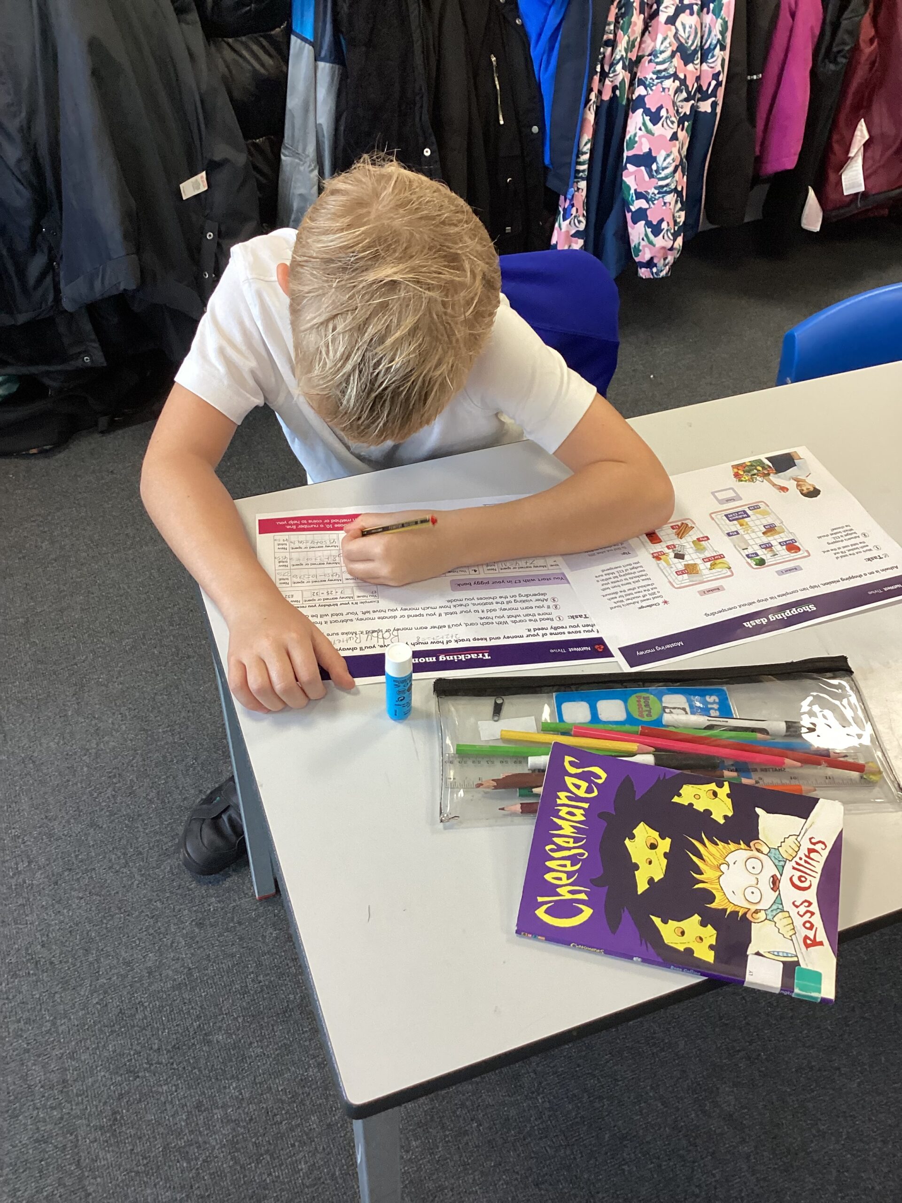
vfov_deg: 58.4
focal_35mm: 31
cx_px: 451
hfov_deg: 45.4
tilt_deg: -46.1
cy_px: 602
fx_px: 1077
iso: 125
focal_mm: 3.3
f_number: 2.4
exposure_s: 1/60
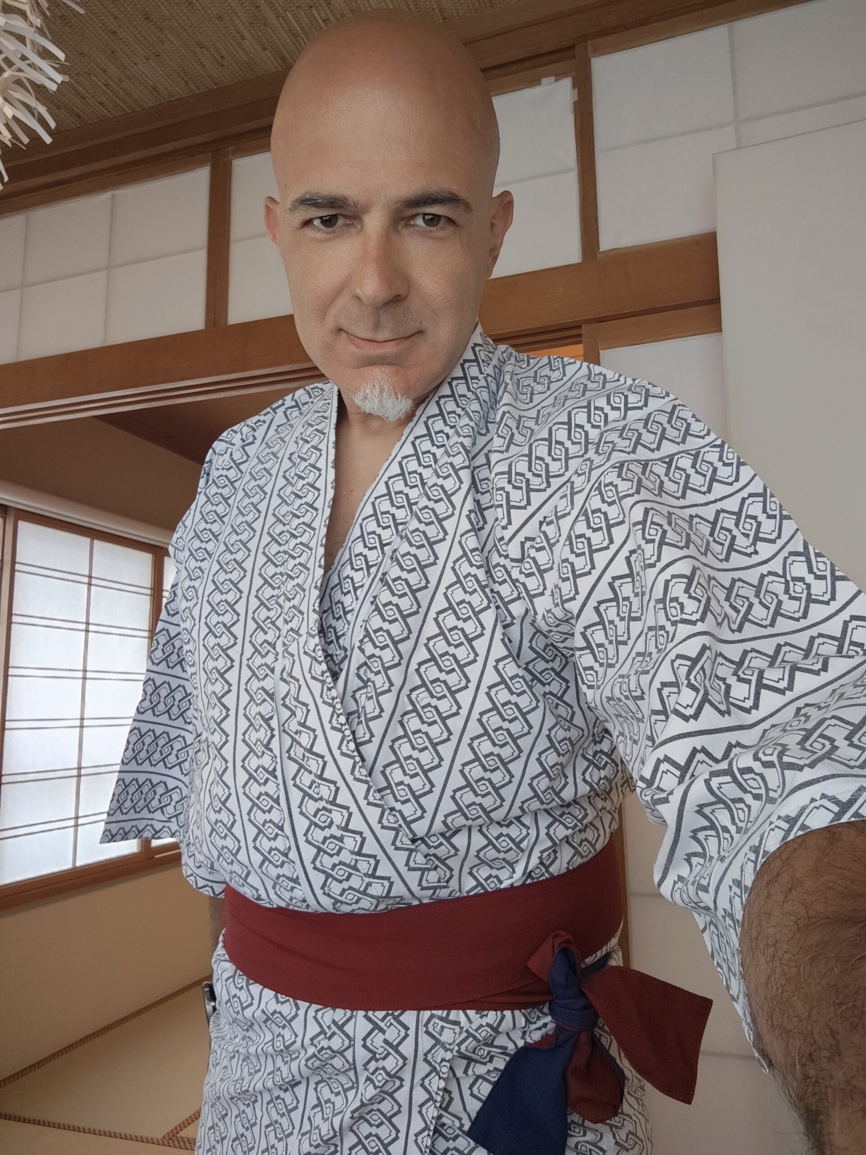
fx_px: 700
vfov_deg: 79.0
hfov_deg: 63.4
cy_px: 578
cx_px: 433
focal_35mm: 21
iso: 200
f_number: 2
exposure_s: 1/50
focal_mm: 2.83
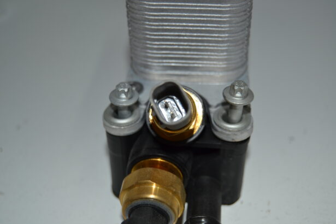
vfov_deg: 26.5
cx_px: 168
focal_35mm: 51
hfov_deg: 38.9
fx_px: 476
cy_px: 112
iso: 125
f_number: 4.5
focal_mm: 34
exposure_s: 1/60
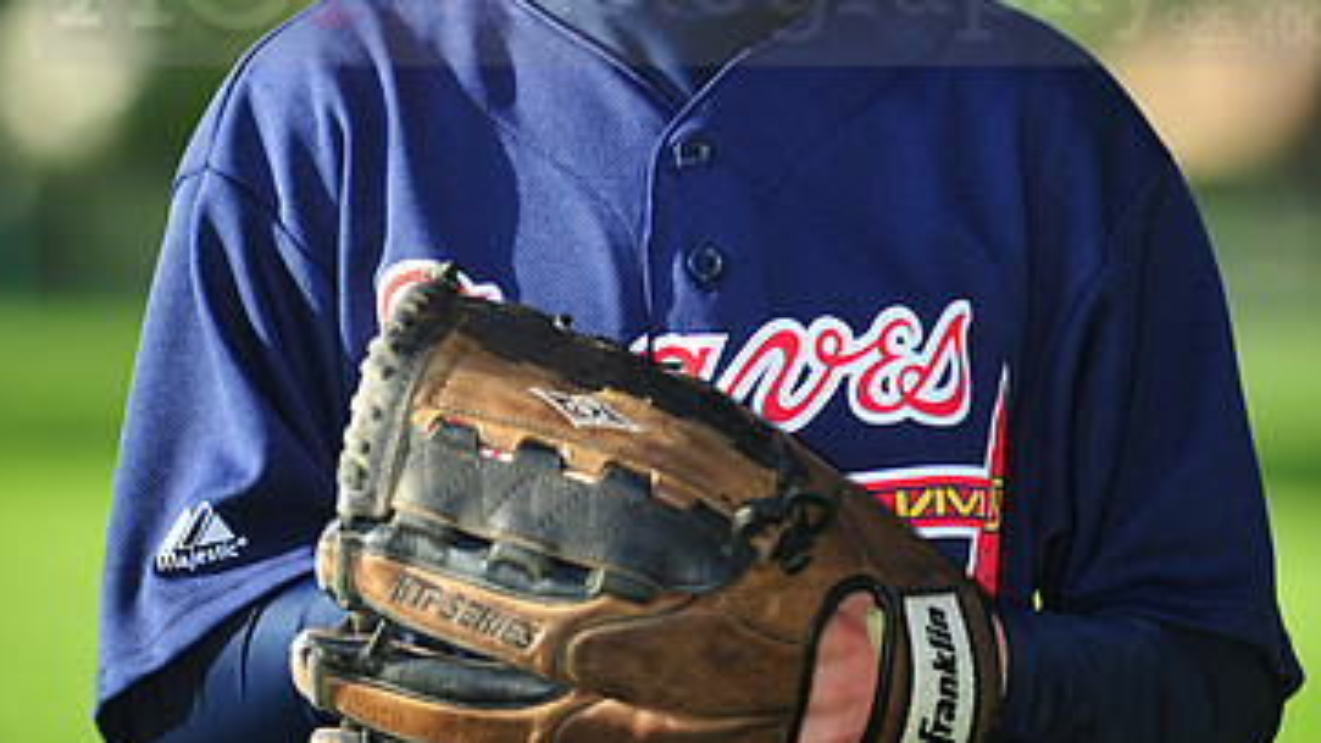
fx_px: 11768
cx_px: 695
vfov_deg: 3.6
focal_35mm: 336
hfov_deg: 6.4
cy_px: -51
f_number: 4
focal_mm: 200
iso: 200
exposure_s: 1/640
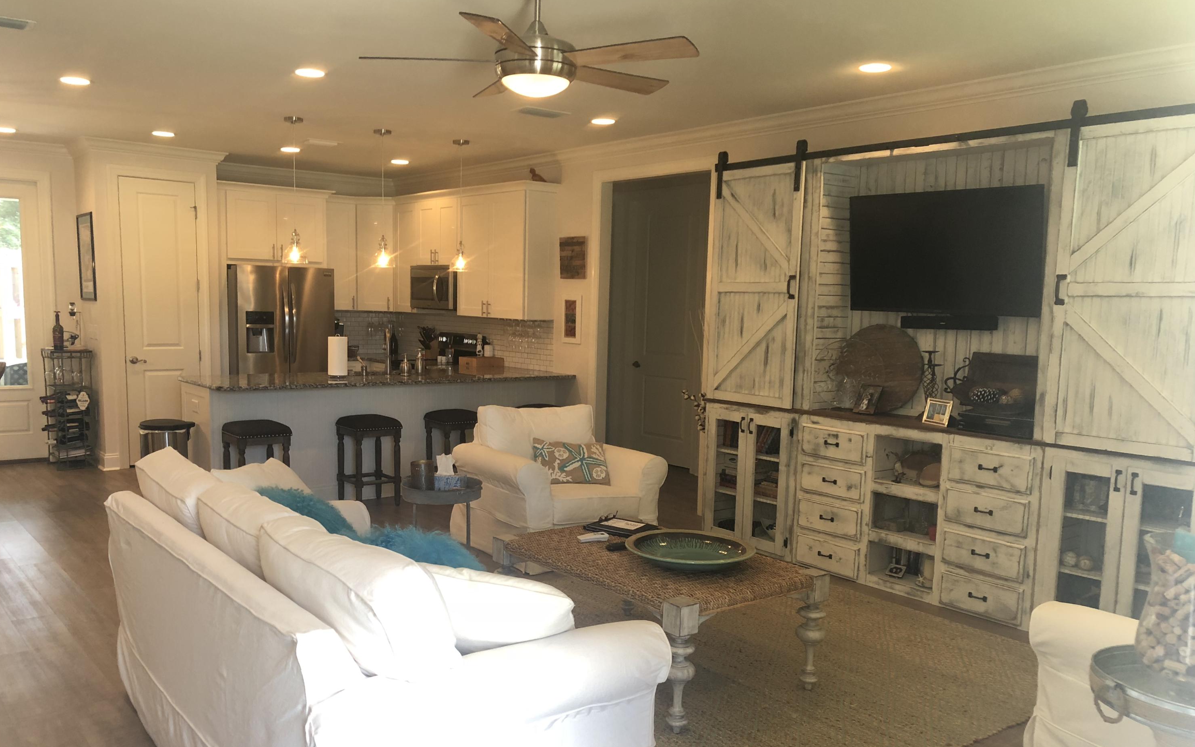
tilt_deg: -8.8
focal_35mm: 30
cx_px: 592
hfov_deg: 62.9
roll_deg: -0.2
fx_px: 977
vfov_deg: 41.7
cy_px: 442
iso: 40
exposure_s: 1/30
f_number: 1.8
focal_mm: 3.99
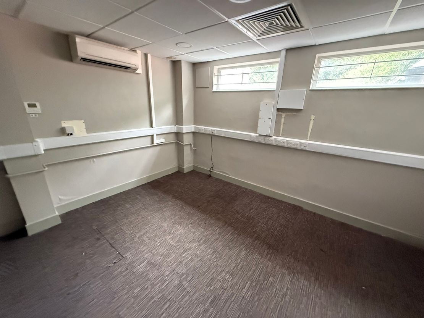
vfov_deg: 85.7
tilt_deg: -19.4
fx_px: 172
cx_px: 212
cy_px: 159
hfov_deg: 102.1
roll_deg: -2.1
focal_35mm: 14
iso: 1250
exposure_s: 1/60
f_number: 2.2
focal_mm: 2.22
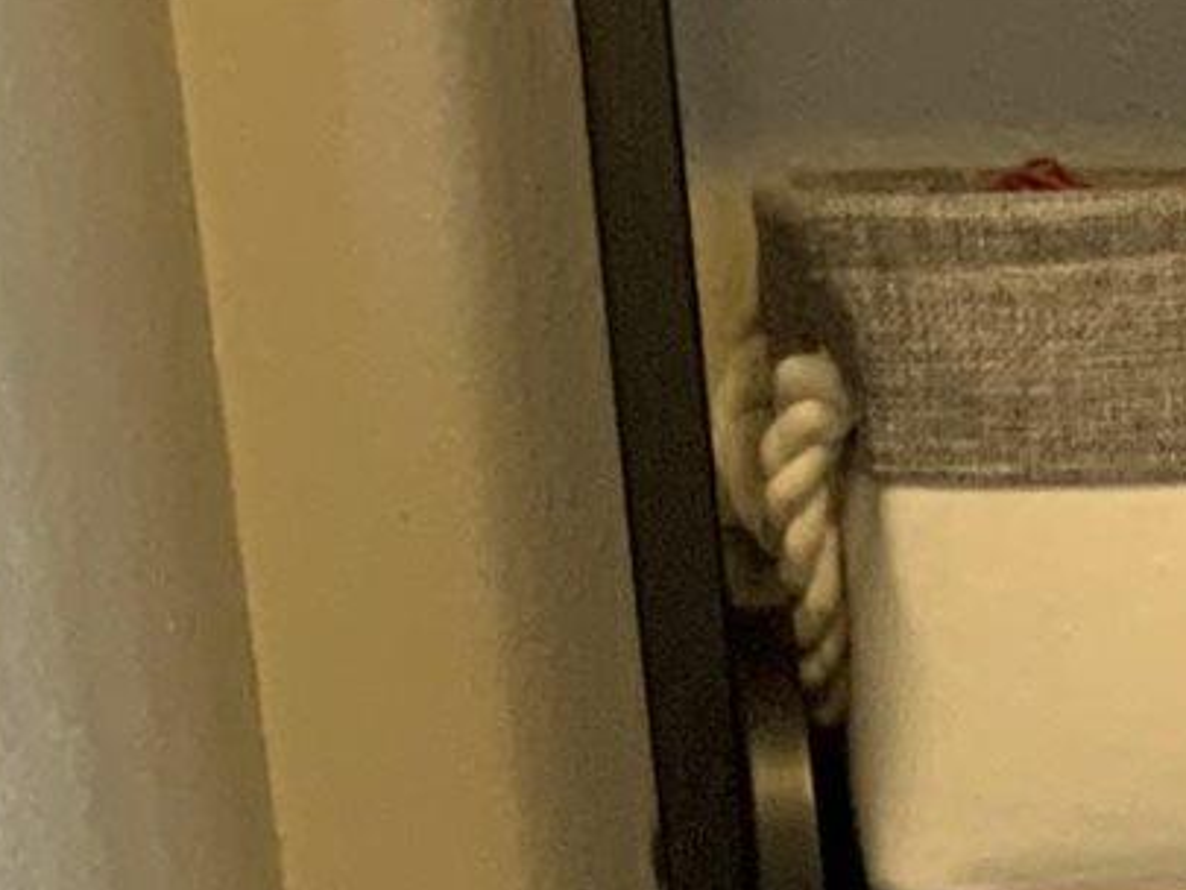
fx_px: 7540
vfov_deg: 5.9
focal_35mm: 220
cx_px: 2864
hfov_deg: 8.3
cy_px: 3352
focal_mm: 3
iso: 100
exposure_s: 1/60
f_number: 1.8
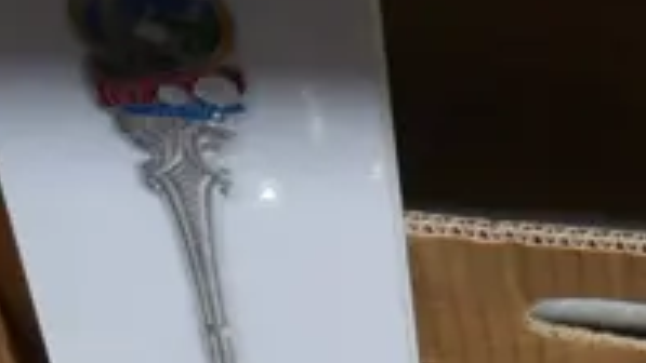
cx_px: 1328
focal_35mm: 179
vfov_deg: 6.1
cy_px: 1219
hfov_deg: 10.9
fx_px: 3067
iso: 400
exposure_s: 1/60
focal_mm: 16
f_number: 3.6
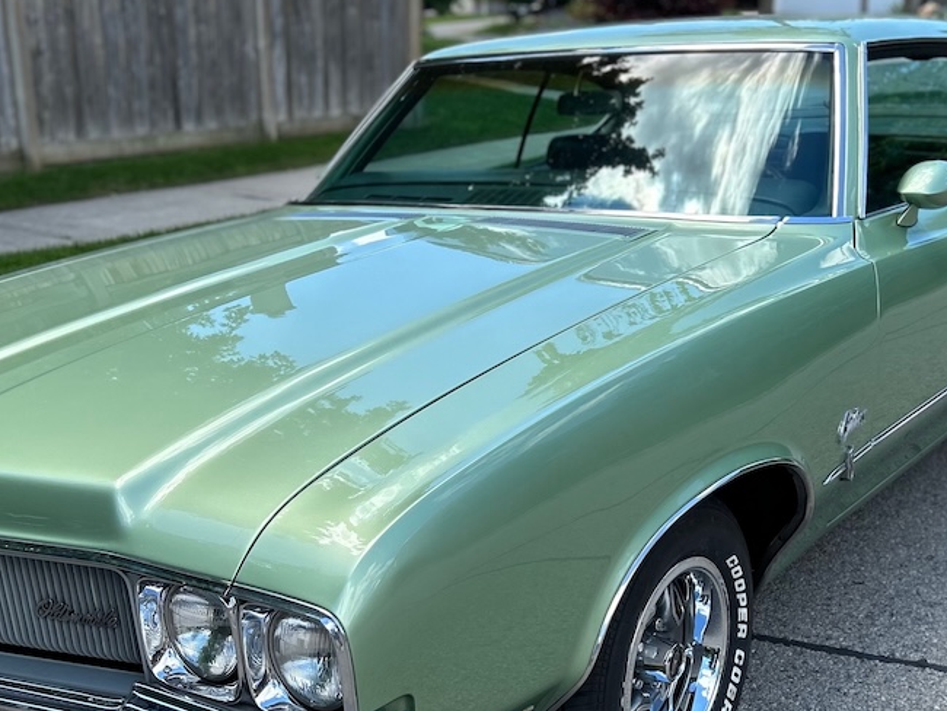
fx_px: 1314
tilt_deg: -19.1
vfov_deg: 30.1
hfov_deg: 39.6
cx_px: 455
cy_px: 472
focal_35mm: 48
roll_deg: +2.1
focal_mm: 5.7
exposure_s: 1/2008
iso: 50
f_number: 1.5
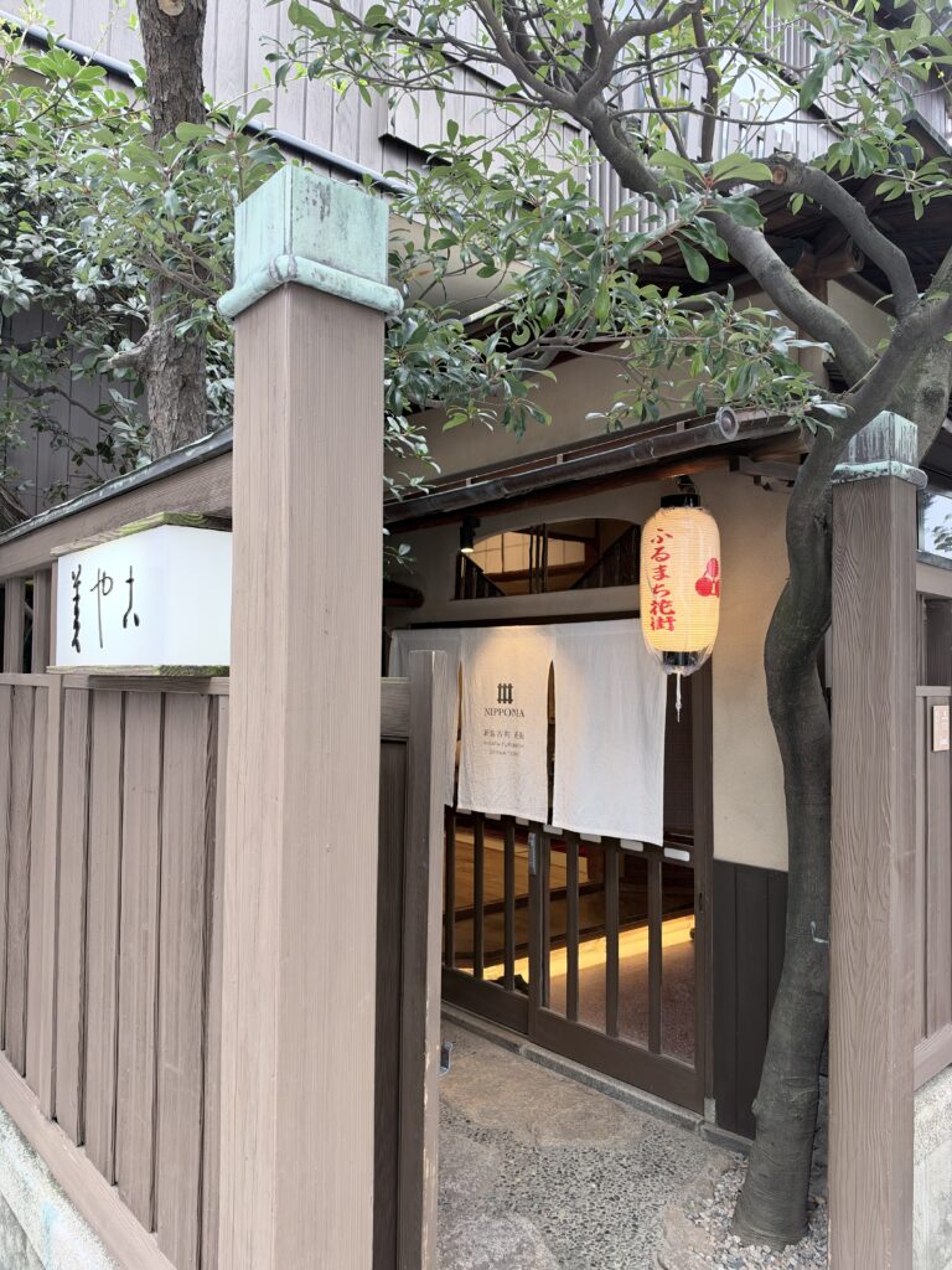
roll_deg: -0.1
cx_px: 476
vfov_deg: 71.6
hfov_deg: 56.8
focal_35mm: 24
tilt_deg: +2.5
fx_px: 880
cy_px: 635
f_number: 1.8
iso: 160
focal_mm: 6.93
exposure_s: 1/121
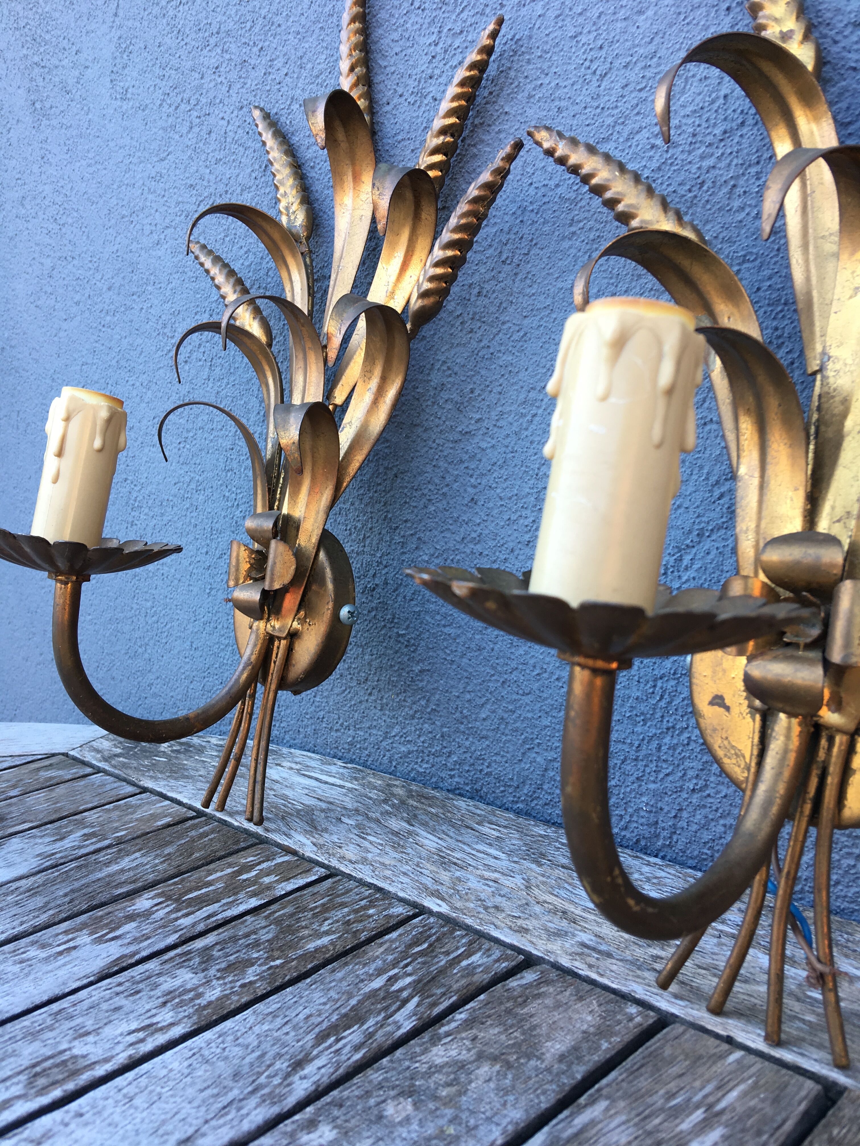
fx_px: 961
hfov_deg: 48.2
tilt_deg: -6.5
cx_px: 430
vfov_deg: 61.7
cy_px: 573
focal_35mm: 29
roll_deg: +2.1
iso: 25
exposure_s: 1/50
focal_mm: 4.15
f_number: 2.2
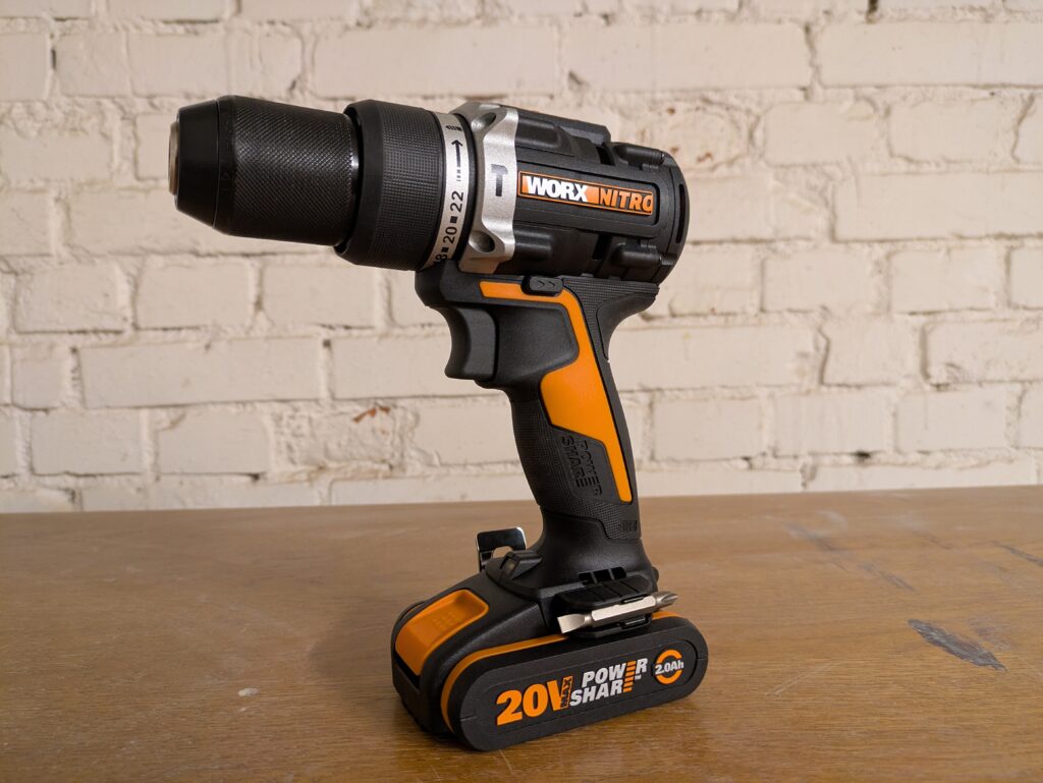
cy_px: 392
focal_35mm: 25
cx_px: 522
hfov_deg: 69.4
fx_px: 754
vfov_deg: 54.9
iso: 309
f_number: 1.89
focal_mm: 5.43
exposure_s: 1/25
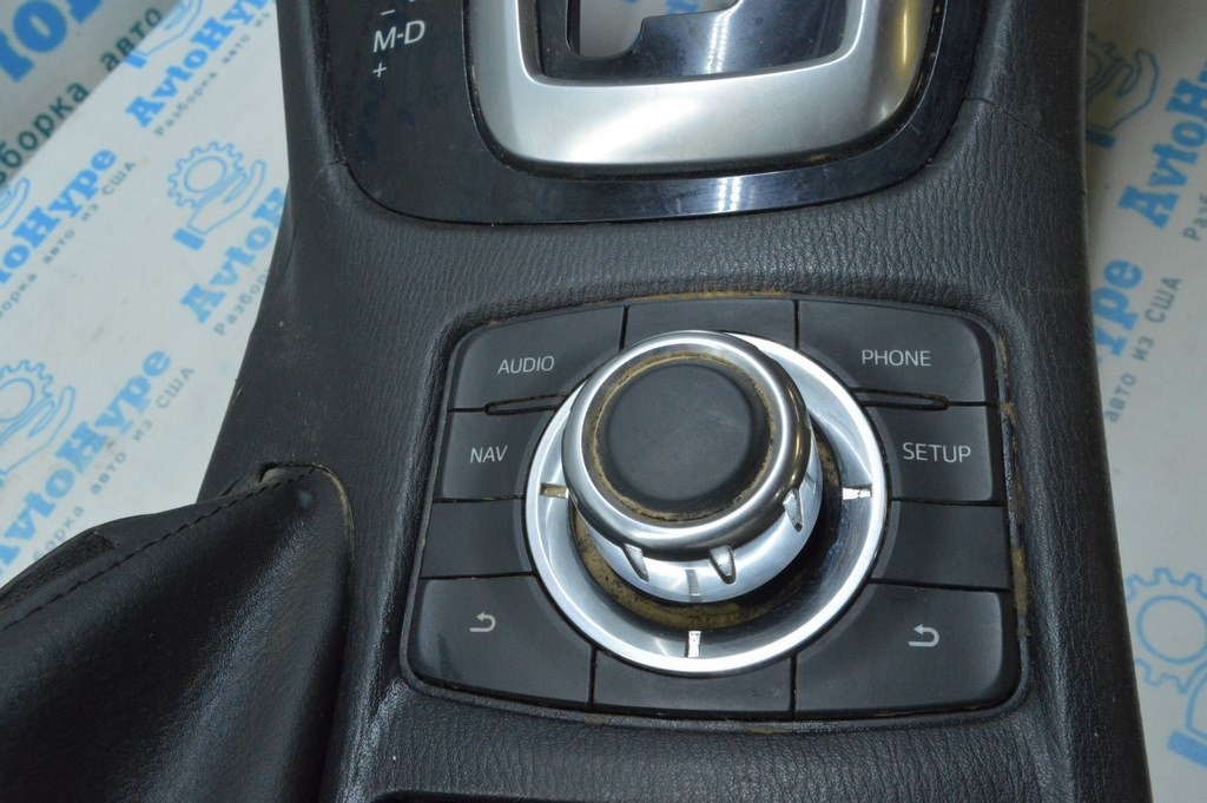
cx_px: 604
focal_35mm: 32
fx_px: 1055
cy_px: 402
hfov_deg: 59.5
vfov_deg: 41.6
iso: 3200
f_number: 16
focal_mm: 21
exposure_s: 1/50
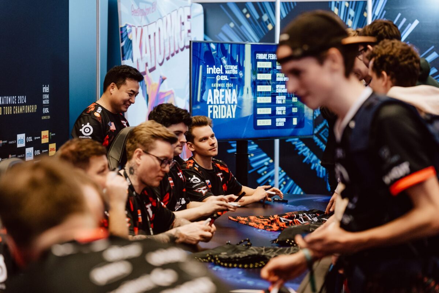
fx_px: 1036
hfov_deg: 23.9
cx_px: 220
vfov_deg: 16.1
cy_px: 146
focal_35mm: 85
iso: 2000
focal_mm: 85
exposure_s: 1/100
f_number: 2.8
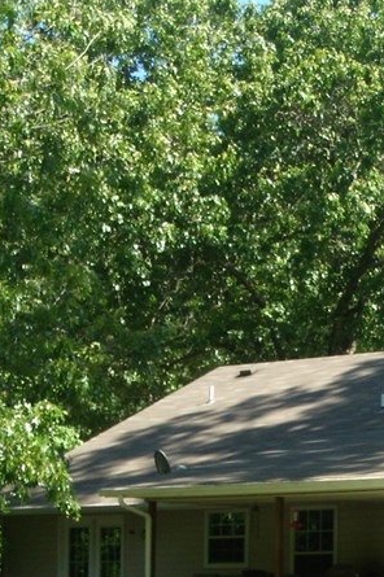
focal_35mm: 115
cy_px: 489
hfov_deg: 11.5
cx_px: 549
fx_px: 1843
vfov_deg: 17.6
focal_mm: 8
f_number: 5.9
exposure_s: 1/91.7
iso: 64
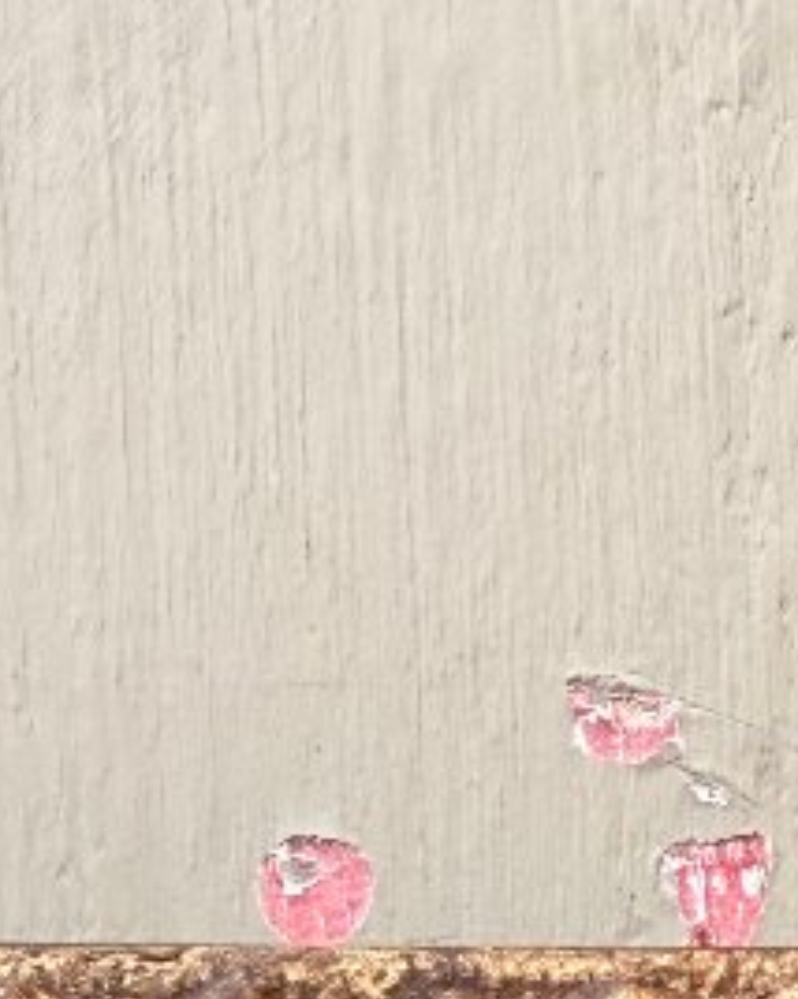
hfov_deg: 14.2
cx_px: 984
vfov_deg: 15.1
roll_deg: +0.1
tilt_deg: -1.8
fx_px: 3103
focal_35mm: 105
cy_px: 1961
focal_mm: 2.22
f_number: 2.2
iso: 320
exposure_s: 1/100
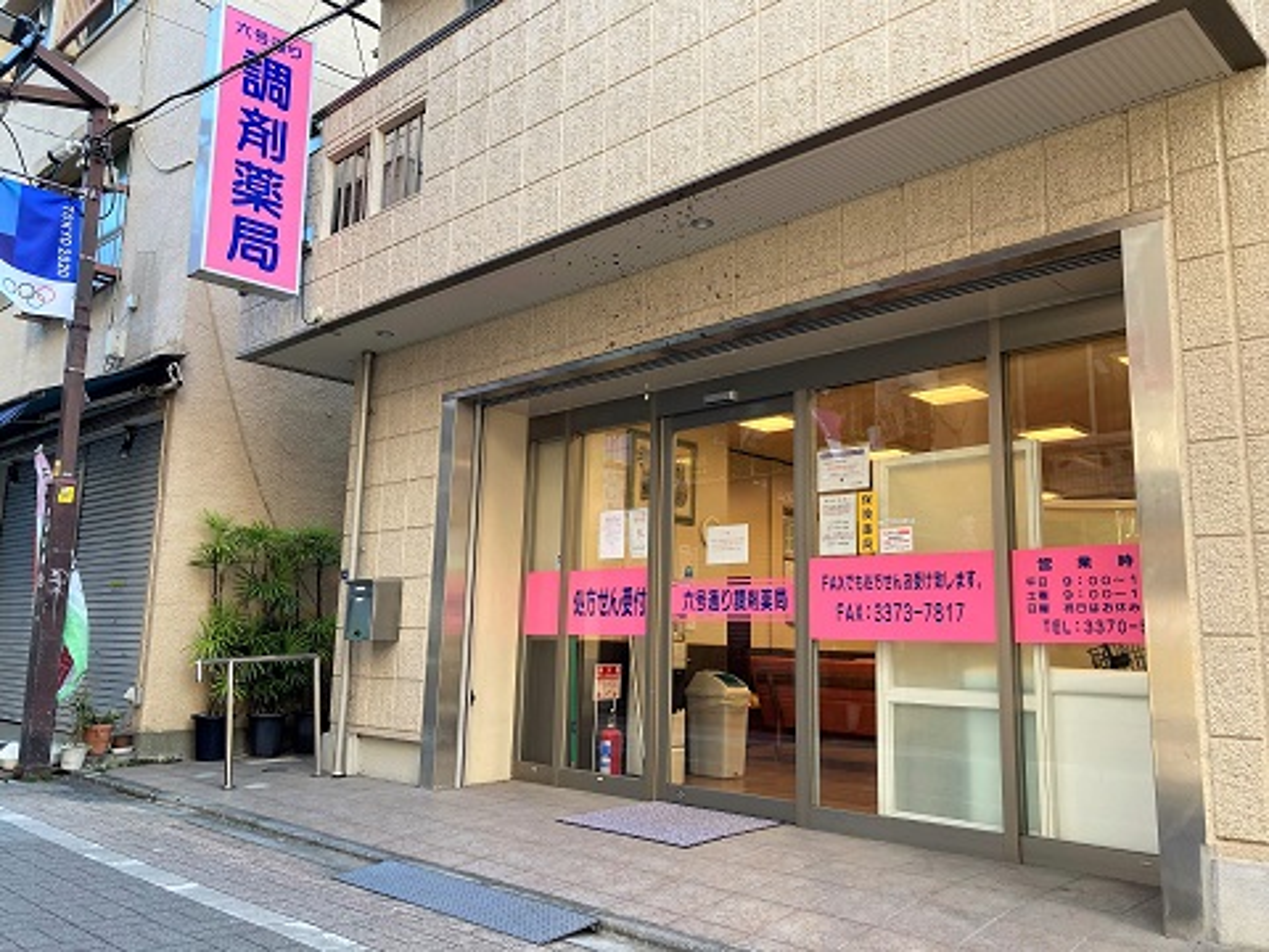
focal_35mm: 28
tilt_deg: +10.5
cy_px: 476
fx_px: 1026
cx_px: 634
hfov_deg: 63.4
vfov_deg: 49.7
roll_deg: -1.9
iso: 50
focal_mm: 3.99
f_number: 1.8
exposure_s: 1/121
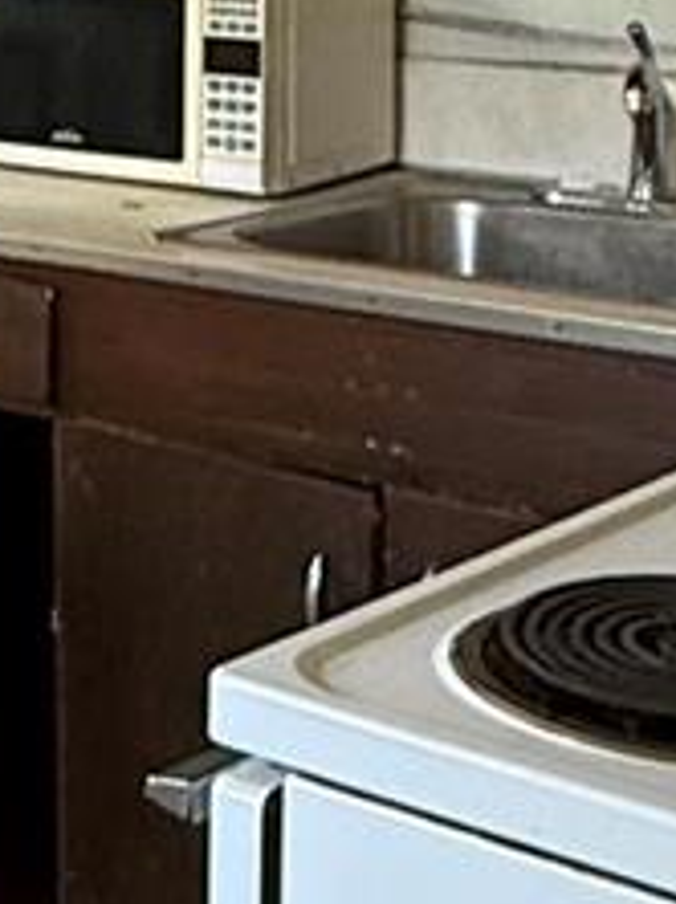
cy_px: 90
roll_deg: +0.4
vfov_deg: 19.9
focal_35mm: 97
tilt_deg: -5.9
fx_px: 2531
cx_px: -322
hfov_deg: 14.3
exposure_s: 1/60
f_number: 2.2
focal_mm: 2.22
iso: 500
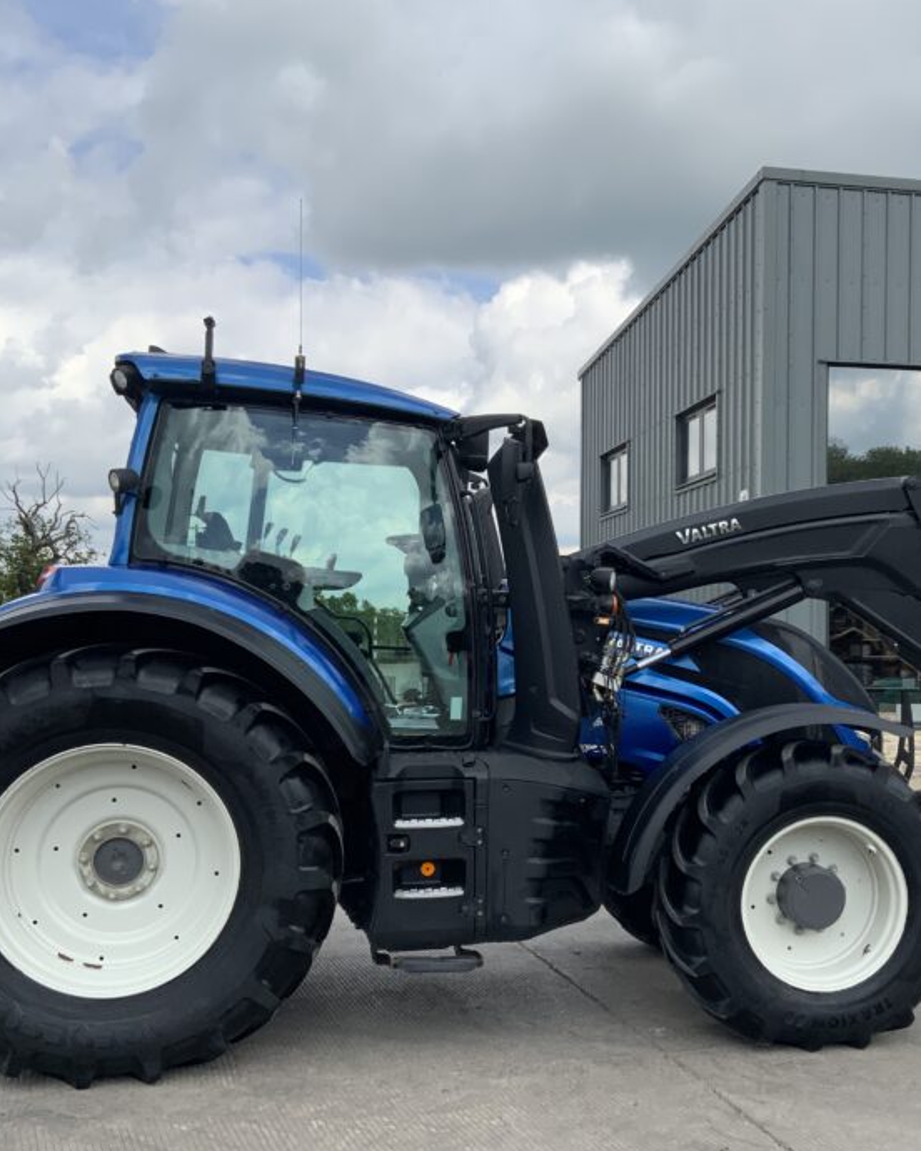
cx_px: 609
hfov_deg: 35.4
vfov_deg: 43.8
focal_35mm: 42
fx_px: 1431
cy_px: 637
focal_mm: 3
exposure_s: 1/1675
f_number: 1.8
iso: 16
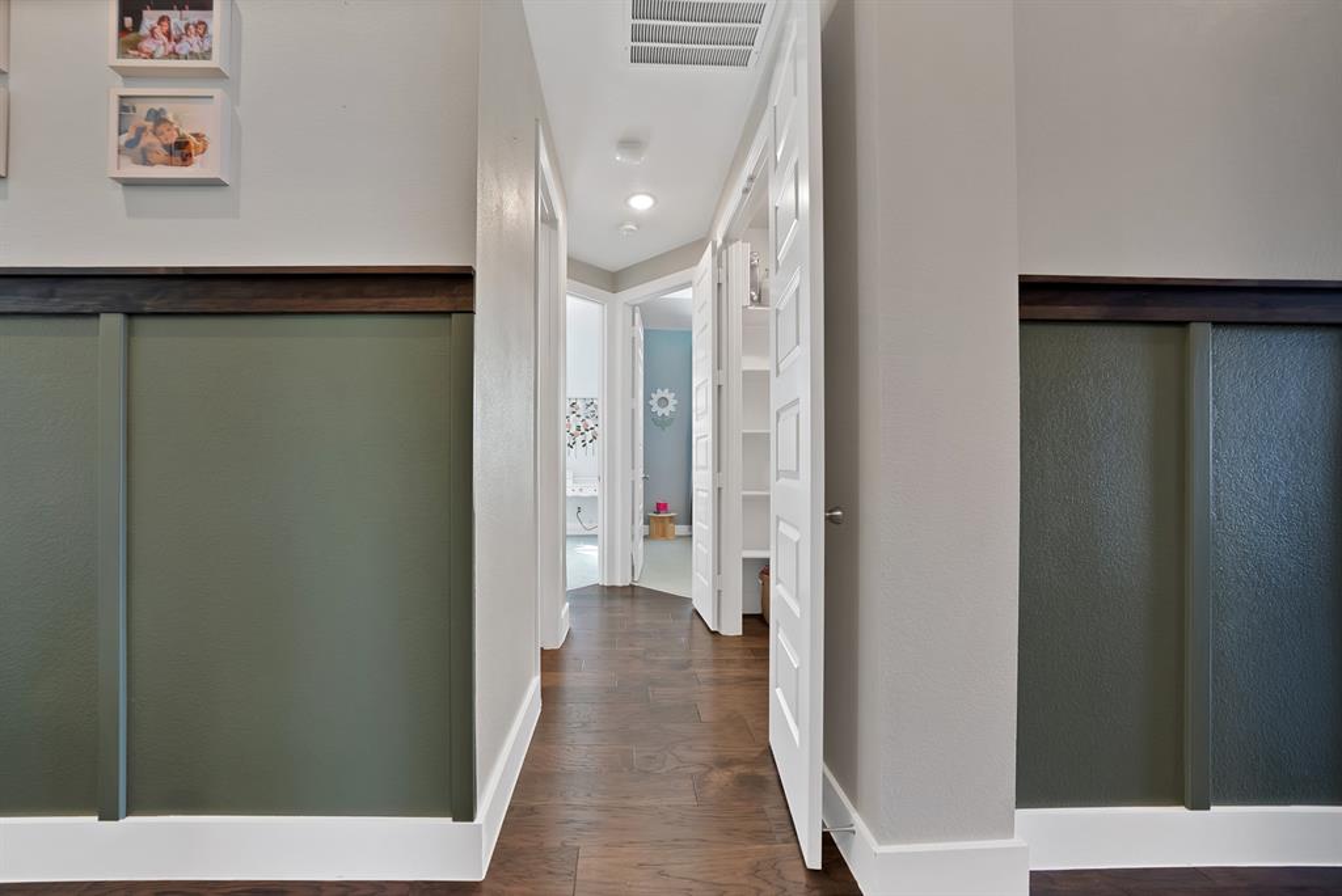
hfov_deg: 112.6
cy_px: 448
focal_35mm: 12
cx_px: 671
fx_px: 448
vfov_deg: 90.1
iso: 640
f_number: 9
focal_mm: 12
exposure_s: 1/1.67
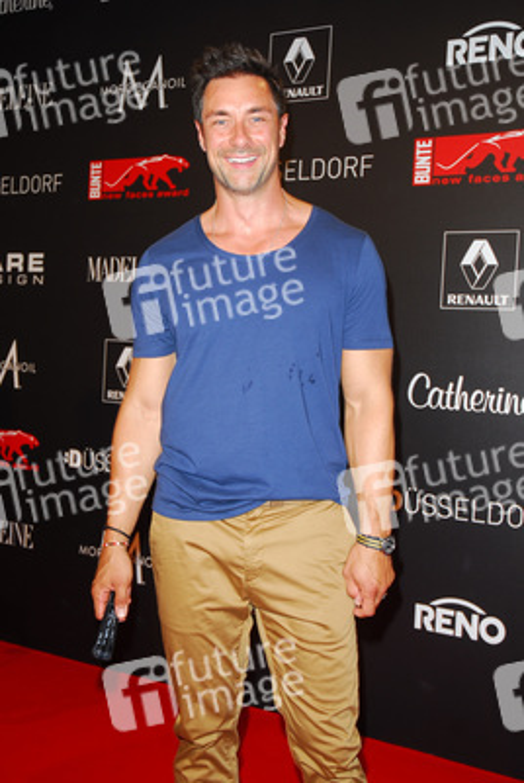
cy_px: 392
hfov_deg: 29.0
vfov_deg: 42.3
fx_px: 1012
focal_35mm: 46
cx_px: 262
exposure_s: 1/60
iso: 200
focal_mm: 31
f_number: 5
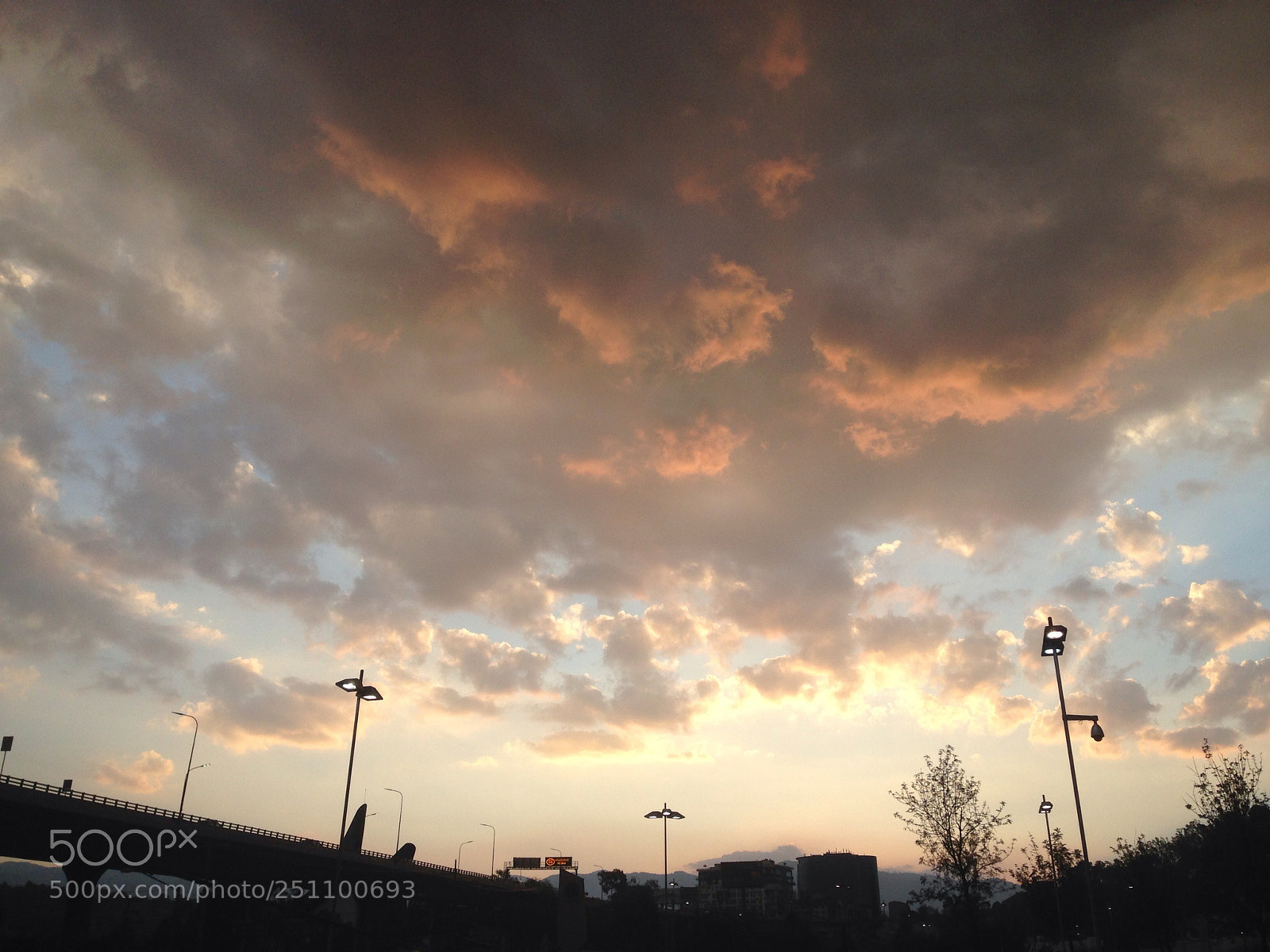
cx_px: 635
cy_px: 476
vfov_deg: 42.9
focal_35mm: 33
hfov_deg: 55.4
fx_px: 1211
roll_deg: +2.7
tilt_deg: +26.2
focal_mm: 4.12
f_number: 2.4
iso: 50
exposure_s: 1/441
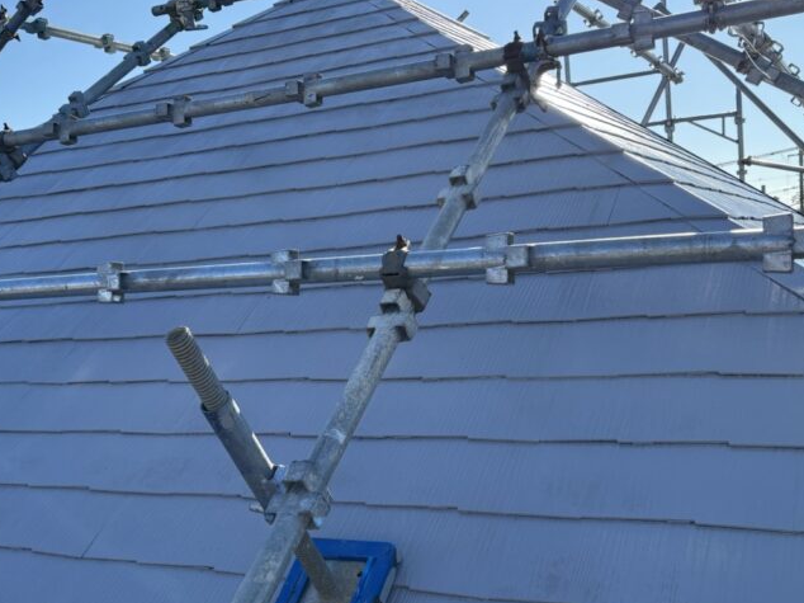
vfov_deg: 34.3
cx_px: 366
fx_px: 975
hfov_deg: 44.8
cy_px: 338
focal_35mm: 42
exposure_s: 1/2105
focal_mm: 5.96
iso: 50
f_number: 1.6
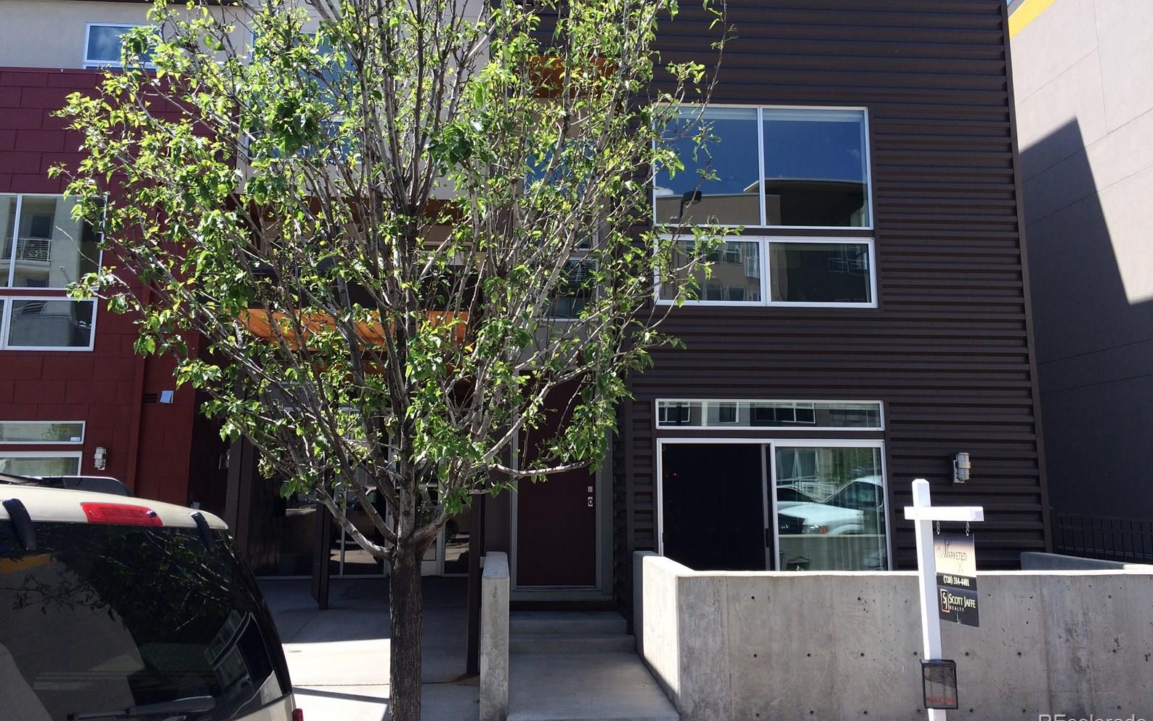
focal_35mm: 31
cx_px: 575
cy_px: 302
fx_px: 974
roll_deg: +2.3
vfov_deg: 40.5
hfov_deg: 61.2
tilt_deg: +10.3
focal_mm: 4.15
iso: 32
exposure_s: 1/820
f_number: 2.2
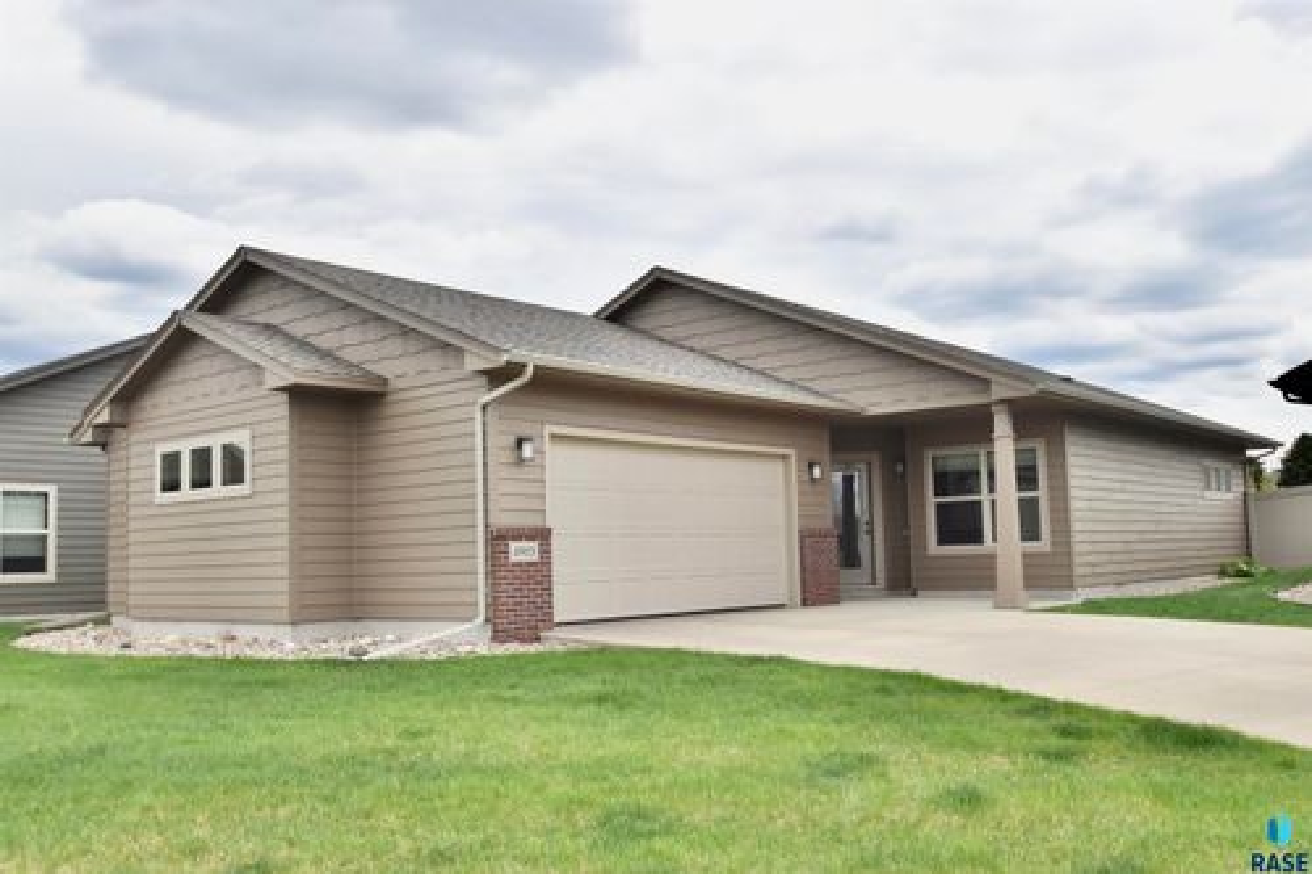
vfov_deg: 41.7
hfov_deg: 59.5
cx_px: 656
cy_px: 437
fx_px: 1148
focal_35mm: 32
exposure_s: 1/200
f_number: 9
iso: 100
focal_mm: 21
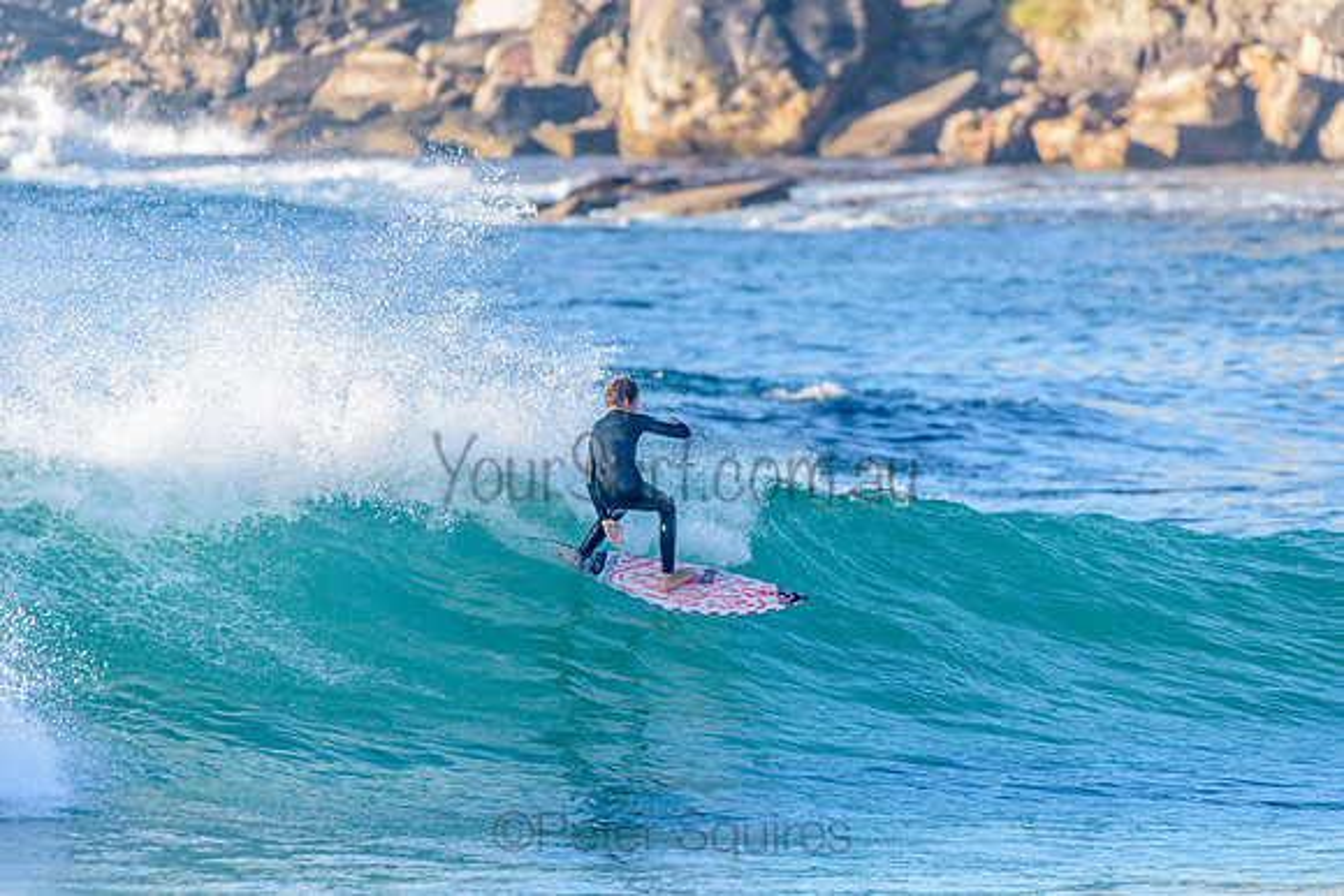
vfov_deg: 2.8
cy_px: 448
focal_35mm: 500
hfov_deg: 4.1
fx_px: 18670
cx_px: 672
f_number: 5.6
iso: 560
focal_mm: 500
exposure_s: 1/2000
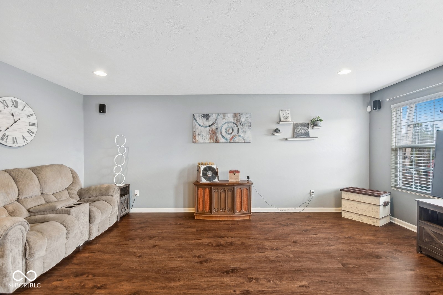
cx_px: 222
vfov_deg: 77.3
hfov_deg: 100.4
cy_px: 148
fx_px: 185
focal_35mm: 15
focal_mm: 10
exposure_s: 1/1.67
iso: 200
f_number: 8
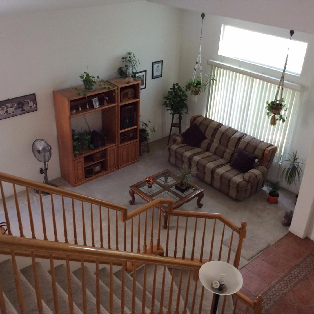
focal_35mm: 38
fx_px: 390
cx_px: 149
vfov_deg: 43.9
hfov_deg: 43.8
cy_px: 157
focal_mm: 3.3
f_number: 2.4
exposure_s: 1/24
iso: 80
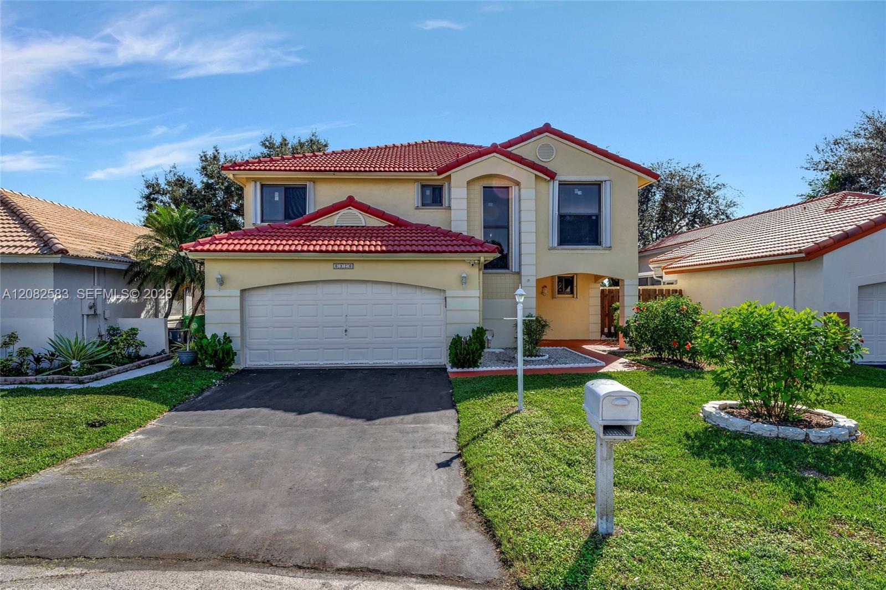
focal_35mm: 21
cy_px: 295
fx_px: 507
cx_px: 443
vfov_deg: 60.4
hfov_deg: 82.3
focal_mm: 20.6
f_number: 8
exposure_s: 1/200
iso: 100
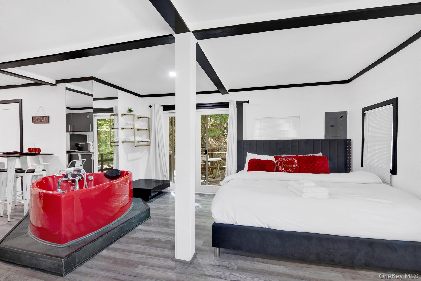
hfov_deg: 103.3
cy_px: 140
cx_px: 210
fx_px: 167
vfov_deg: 80.2
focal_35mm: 14
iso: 100
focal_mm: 9.5
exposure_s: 1/1.67
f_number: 8
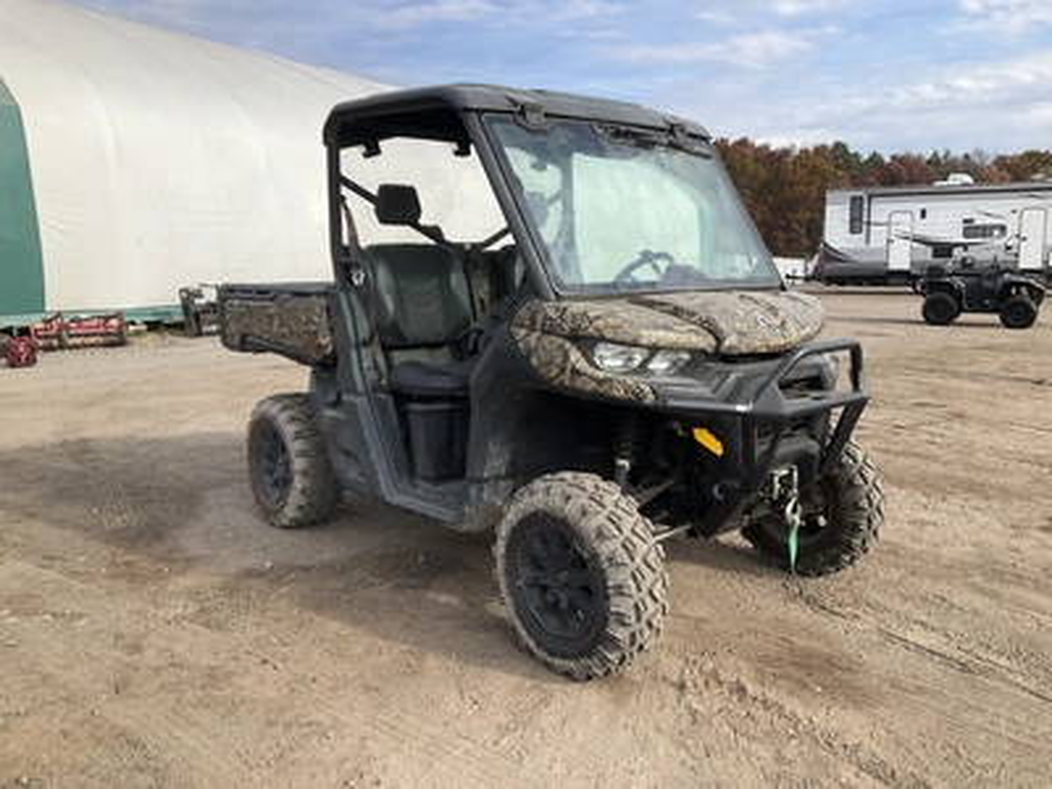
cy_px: 394
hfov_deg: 61.7
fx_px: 881
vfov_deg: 48.2
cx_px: 526
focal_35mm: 29
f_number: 1.8
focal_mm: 3
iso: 25
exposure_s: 1/1221
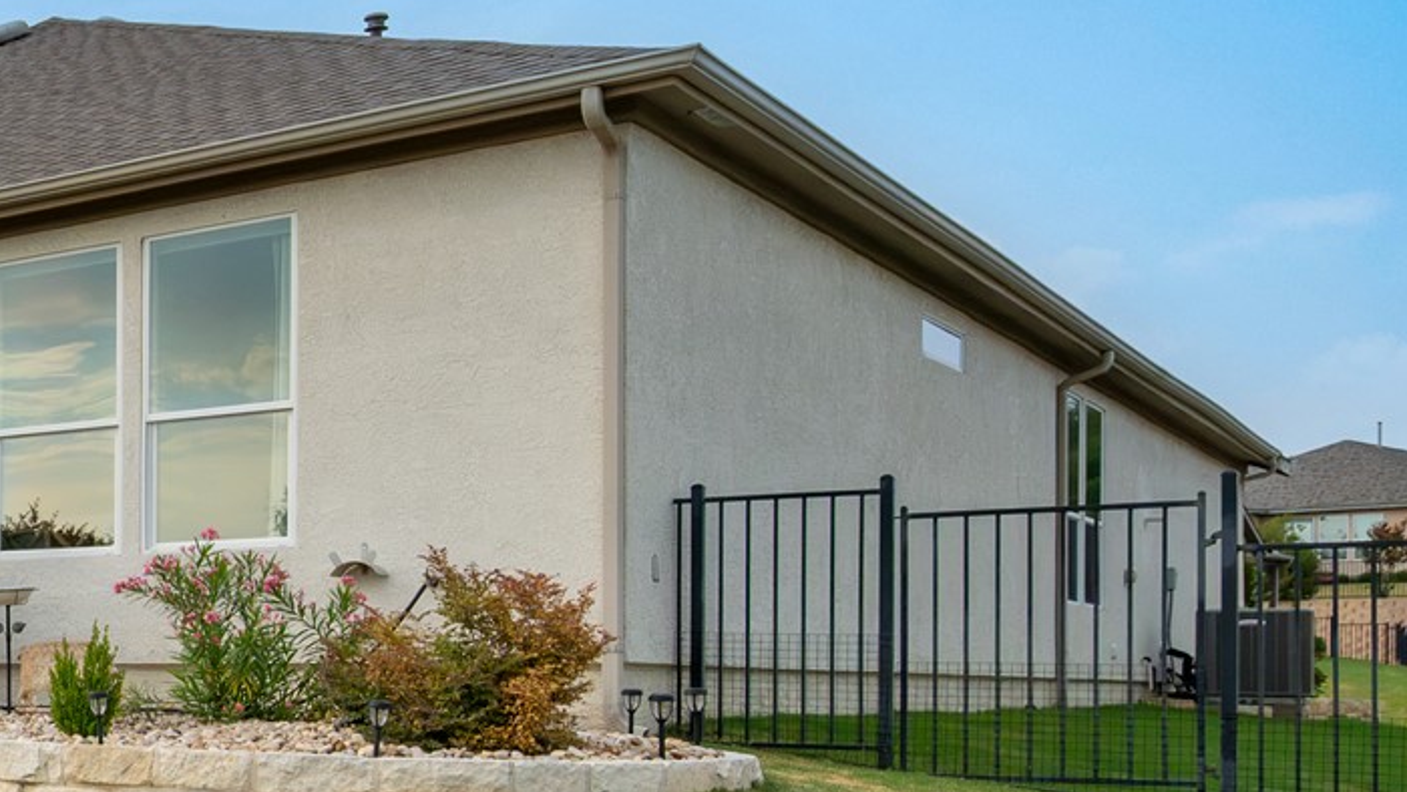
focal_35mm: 52
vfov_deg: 22.7
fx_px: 1940
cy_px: 645
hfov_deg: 30.2
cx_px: -490
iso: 800
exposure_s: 1/3200
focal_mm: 16
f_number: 8
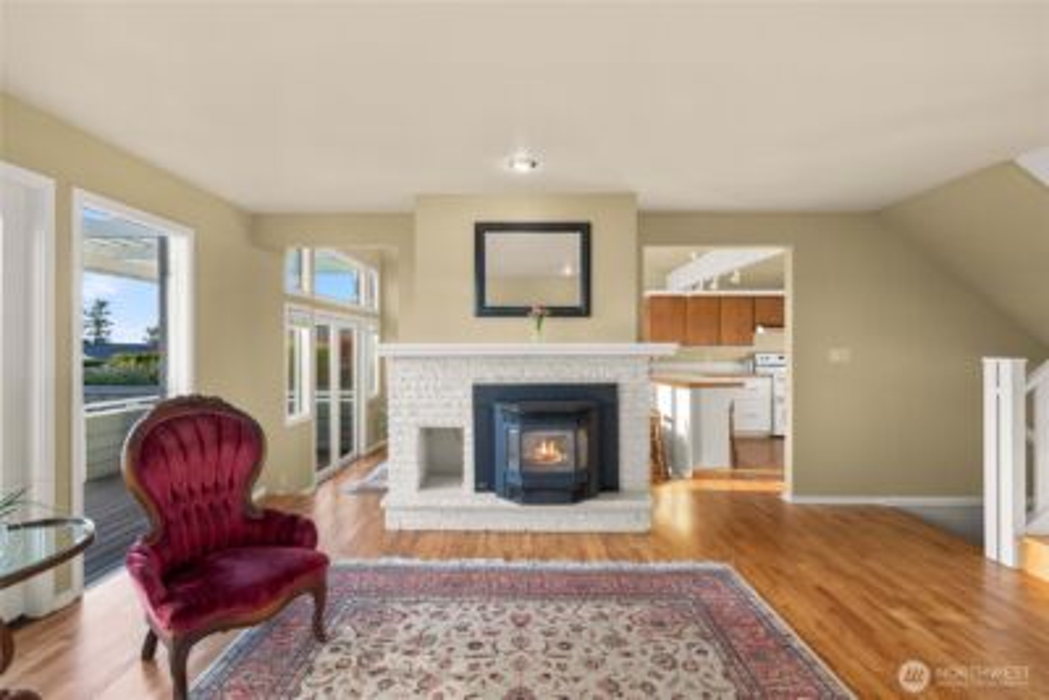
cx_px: 524
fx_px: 466
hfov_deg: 96.7
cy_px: 350
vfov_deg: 73.8
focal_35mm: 16
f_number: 7.1
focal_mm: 16
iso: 400
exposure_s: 1/30
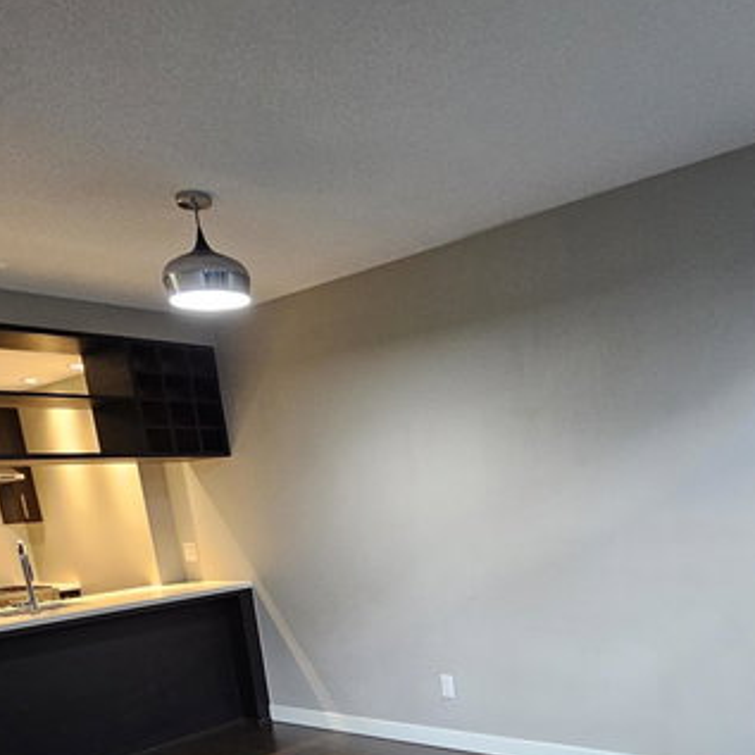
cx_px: 486
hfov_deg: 54.8
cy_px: 705
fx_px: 716
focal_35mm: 29
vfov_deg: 48.6
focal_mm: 2.2
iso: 400
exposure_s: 1/30
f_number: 2.2
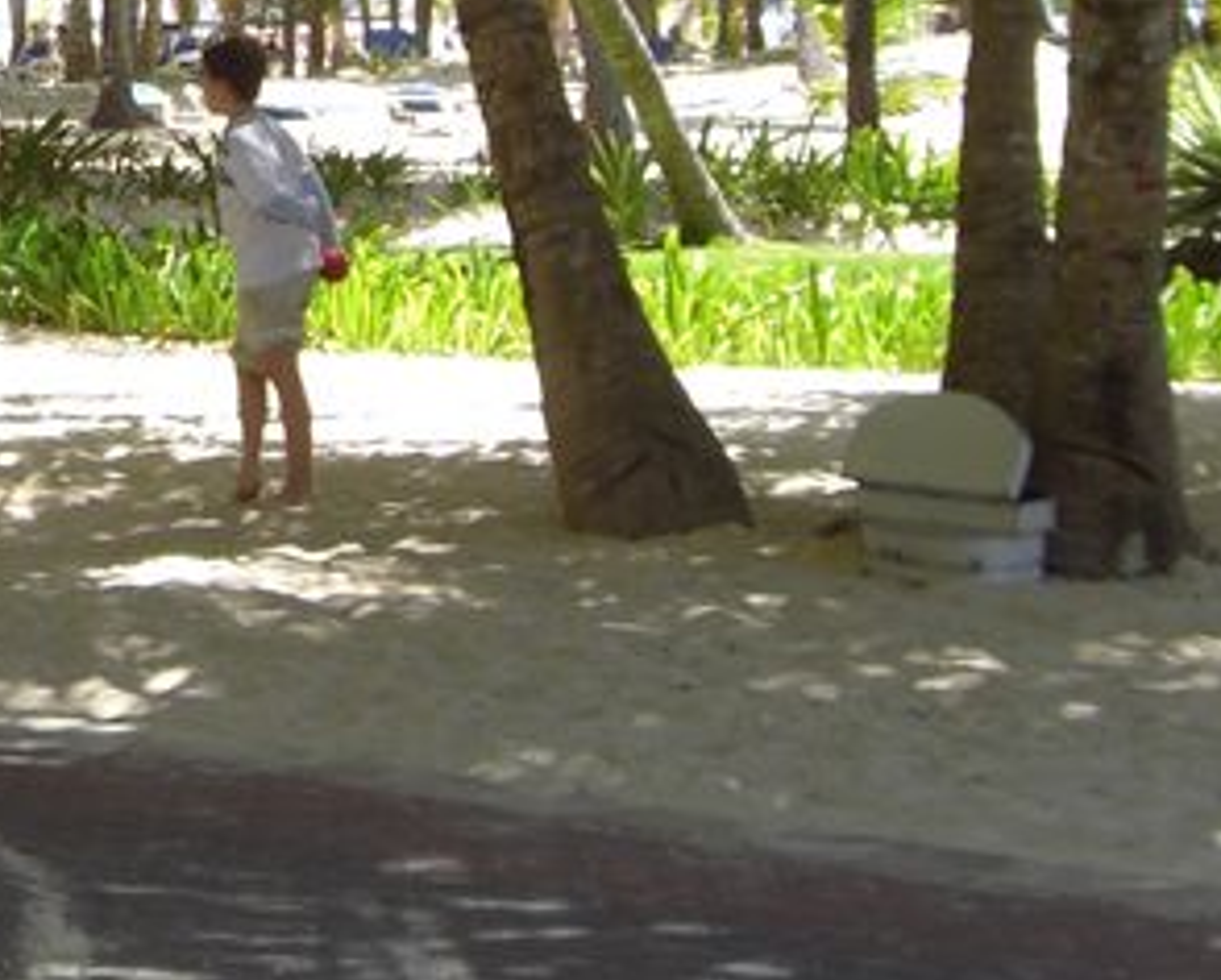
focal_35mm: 129
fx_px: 4668
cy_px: -71
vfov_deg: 11.8
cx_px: -96
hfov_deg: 14.6
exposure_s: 1/400
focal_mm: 6.2
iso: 64
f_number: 2.7
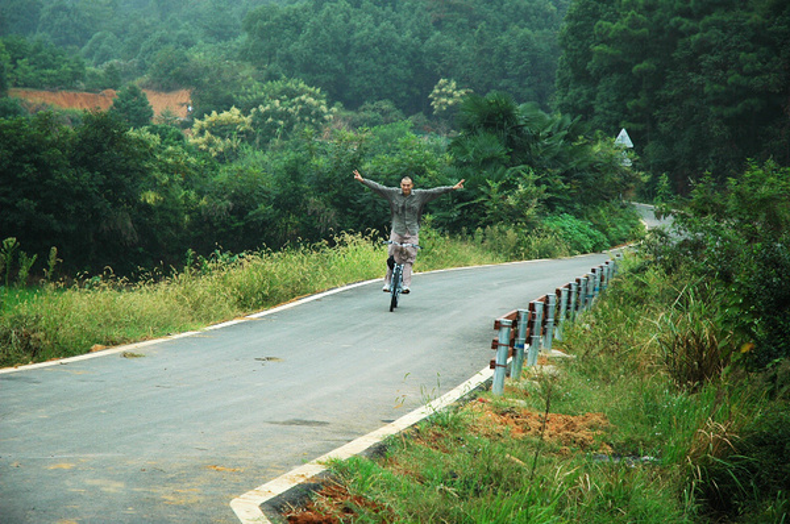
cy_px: 262
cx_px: 395
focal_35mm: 105
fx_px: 2300
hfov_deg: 19.5
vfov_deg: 13.0
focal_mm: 70
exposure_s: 1/320
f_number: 4.5
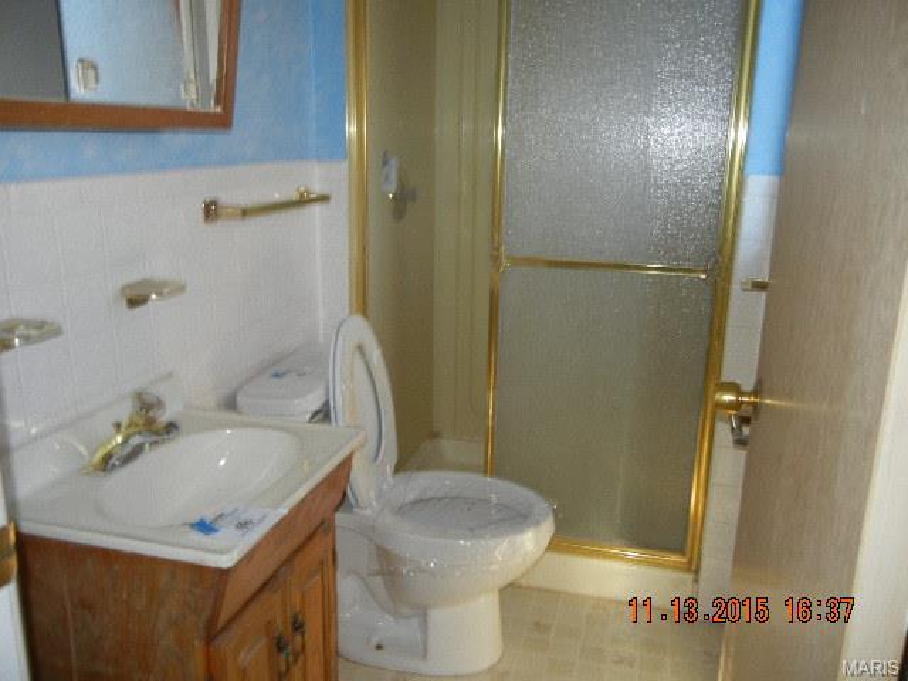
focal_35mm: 30
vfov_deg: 46.8
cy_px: 340
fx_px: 787
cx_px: 454
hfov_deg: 60.0
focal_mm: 5.4
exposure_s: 1/30
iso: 200
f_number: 3.5
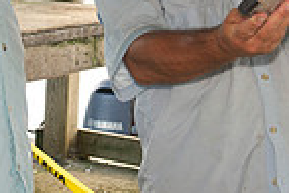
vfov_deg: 8.8
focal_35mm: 155
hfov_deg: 13.2
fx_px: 1246
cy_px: -22
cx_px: 45
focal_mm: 38
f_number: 5
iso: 200
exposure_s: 1/250
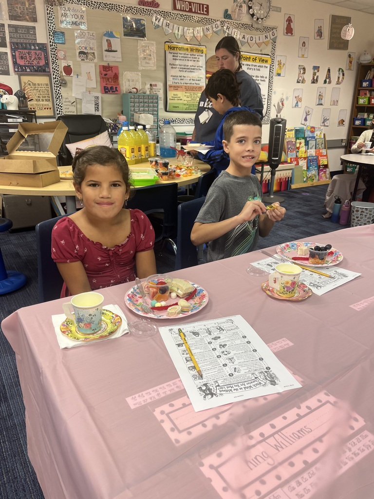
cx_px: 187
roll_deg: -0.4
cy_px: 250
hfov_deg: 53.1
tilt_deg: -20.5
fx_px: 375
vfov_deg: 67.3
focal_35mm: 26
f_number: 1.6
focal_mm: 5.1
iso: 64
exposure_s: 1/60
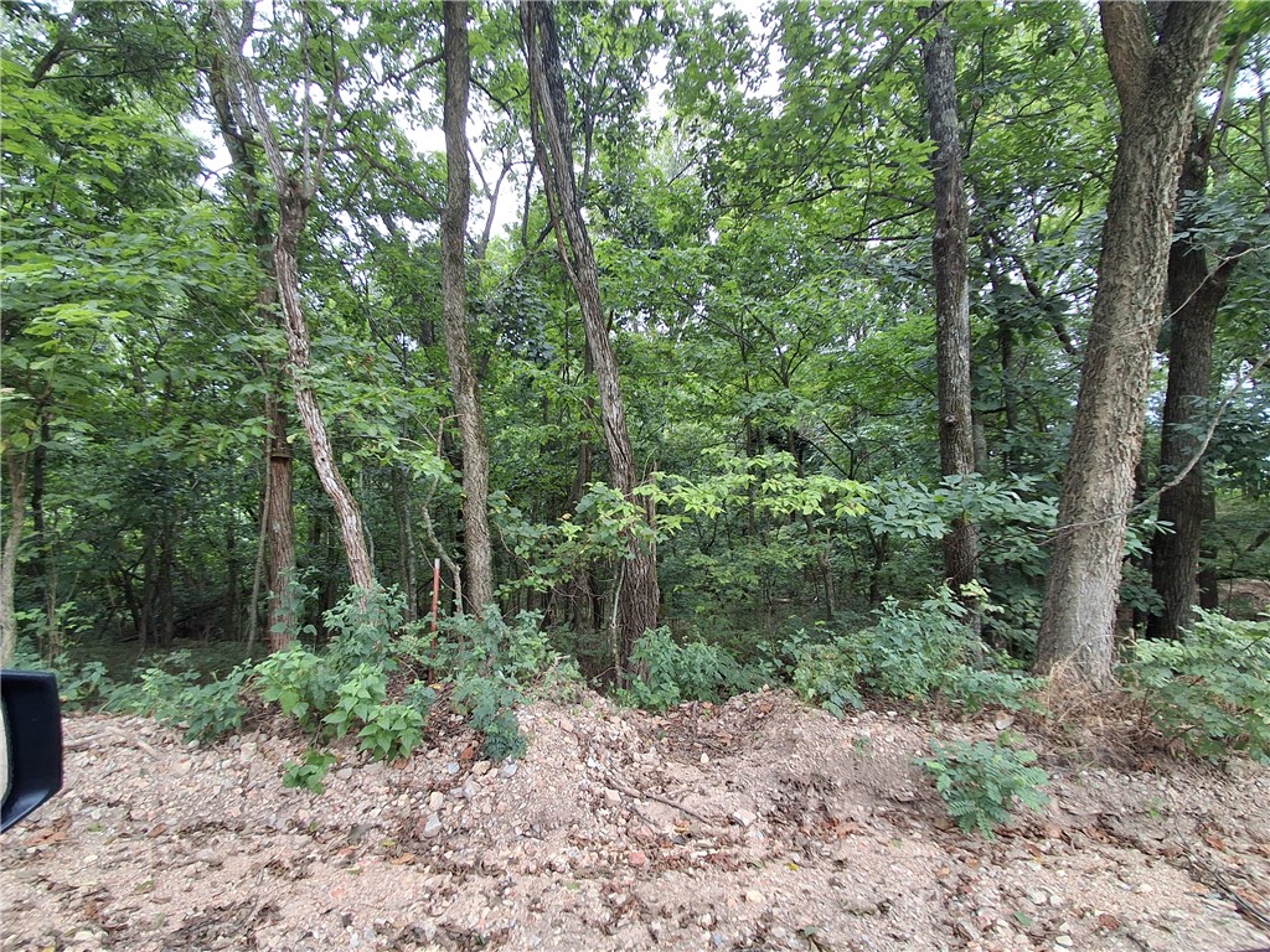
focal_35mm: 16
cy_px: 476
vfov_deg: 78.1
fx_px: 587
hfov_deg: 94.5
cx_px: 635
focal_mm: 1.64
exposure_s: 1/120
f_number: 2.2
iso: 50
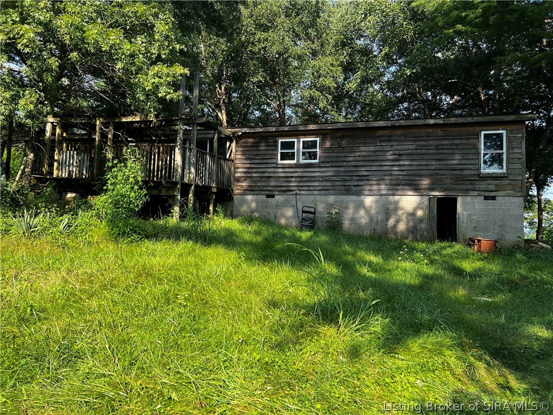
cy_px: 208
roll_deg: -1.5
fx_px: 415
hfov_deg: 67.3
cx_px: 276
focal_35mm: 26
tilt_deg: +3.6
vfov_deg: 53.1
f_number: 1.5
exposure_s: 1/924
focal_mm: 5.7
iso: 50
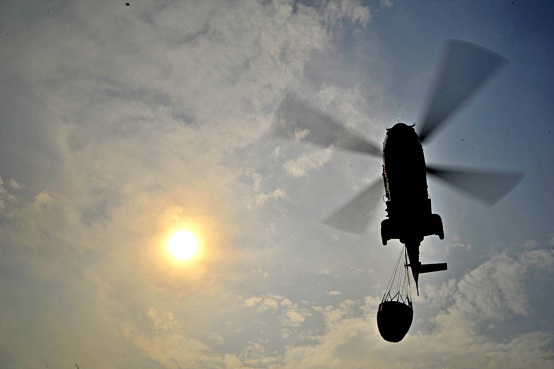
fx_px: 538
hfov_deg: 54.5
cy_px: 184
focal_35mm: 35
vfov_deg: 37.8
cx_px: 277
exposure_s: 1/60
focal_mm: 35
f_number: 14
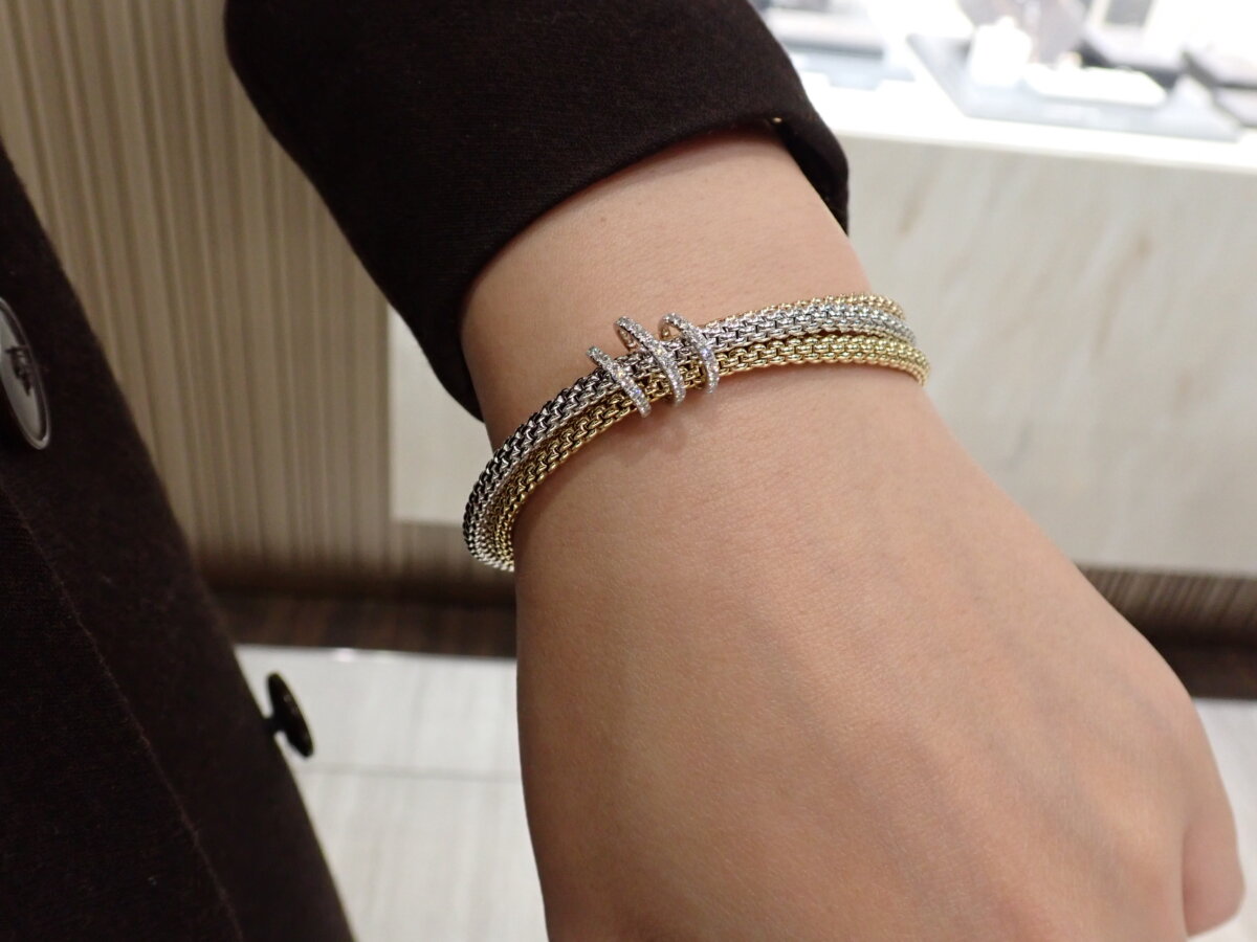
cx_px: 628
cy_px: 471
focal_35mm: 32
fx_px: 1162
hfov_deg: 56.8
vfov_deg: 44.2
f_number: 3.2
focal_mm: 5.79
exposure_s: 1/200
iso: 640
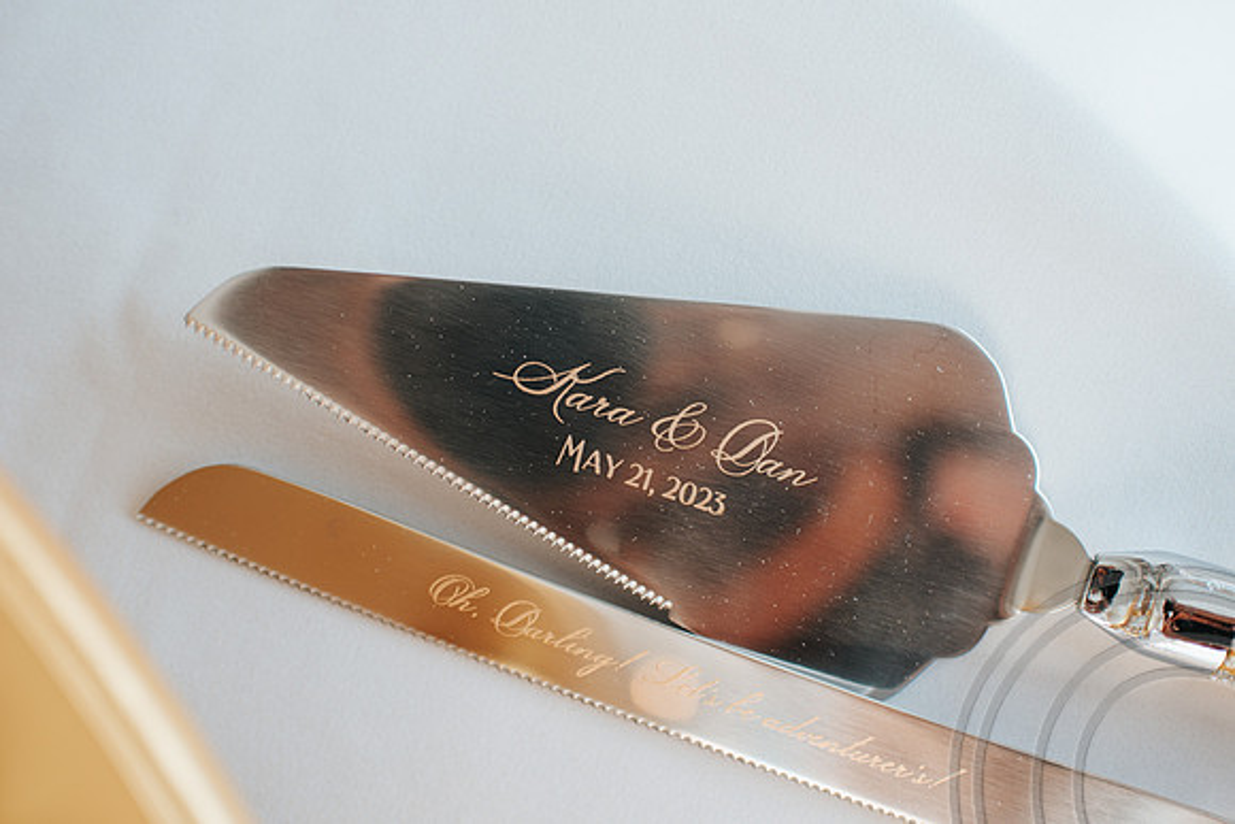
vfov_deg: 37.9
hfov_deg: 54.4
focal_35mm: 35
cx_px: 618
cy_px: 412
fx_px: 1201
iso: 220
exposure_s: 1/200
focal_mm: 35
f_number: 2.8
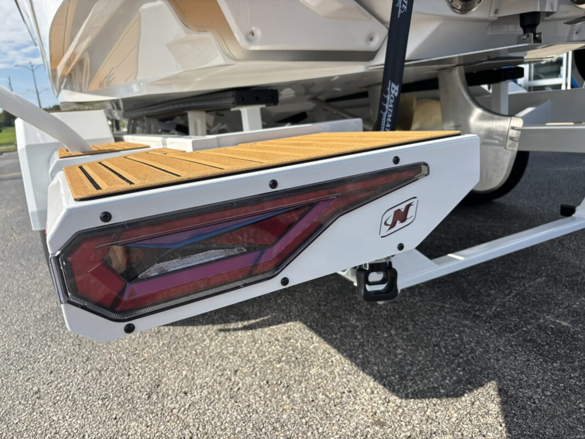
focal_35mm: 26
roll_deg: +3.9
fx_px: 439
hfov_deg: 67.3
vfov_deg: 53.1
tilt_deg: -13.9
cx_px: 292
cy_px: 220
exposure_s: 1/2193
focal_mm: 5.96
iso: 50
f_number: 1.6
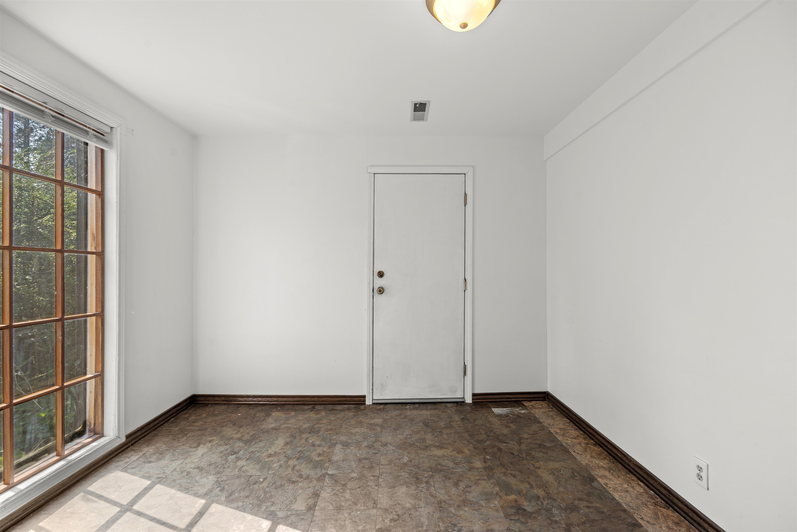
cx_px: 398
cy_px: 266
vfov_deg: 73.7
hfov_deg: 96.7
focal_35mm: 16
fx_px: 354
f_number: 8
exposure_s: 1/1.67
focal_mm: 16
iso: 100
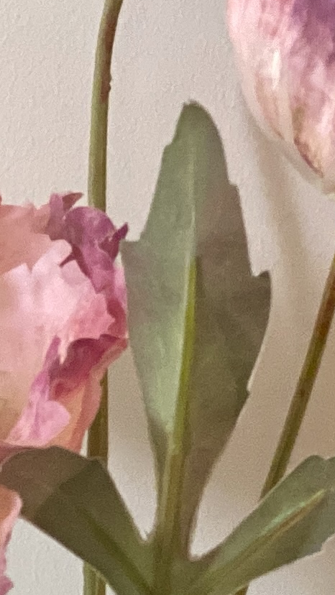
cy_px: 558
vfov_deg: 7.8
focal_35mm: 276
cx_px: 196
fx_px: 4357
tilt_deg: -2.4
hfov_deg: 4.4
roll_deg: -0.9
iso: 250
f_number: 2
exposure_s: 1/120
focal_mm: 6
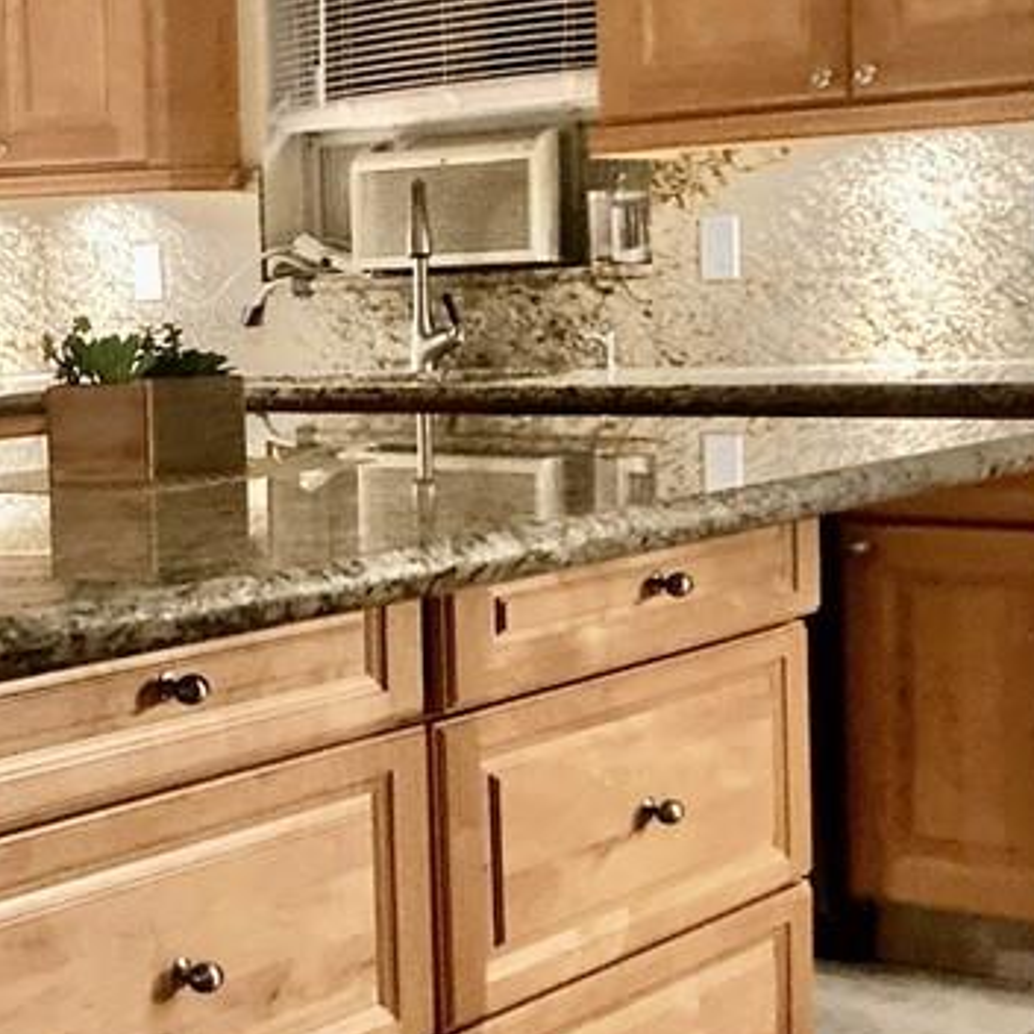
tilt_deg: -3.0
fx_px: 2433
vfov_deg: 24.0
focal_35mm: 72
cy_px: 464
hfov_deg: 22.4
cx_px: -147
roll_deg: +2.4
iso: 640
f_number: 1.8
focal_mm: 3.99
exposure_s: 1/20
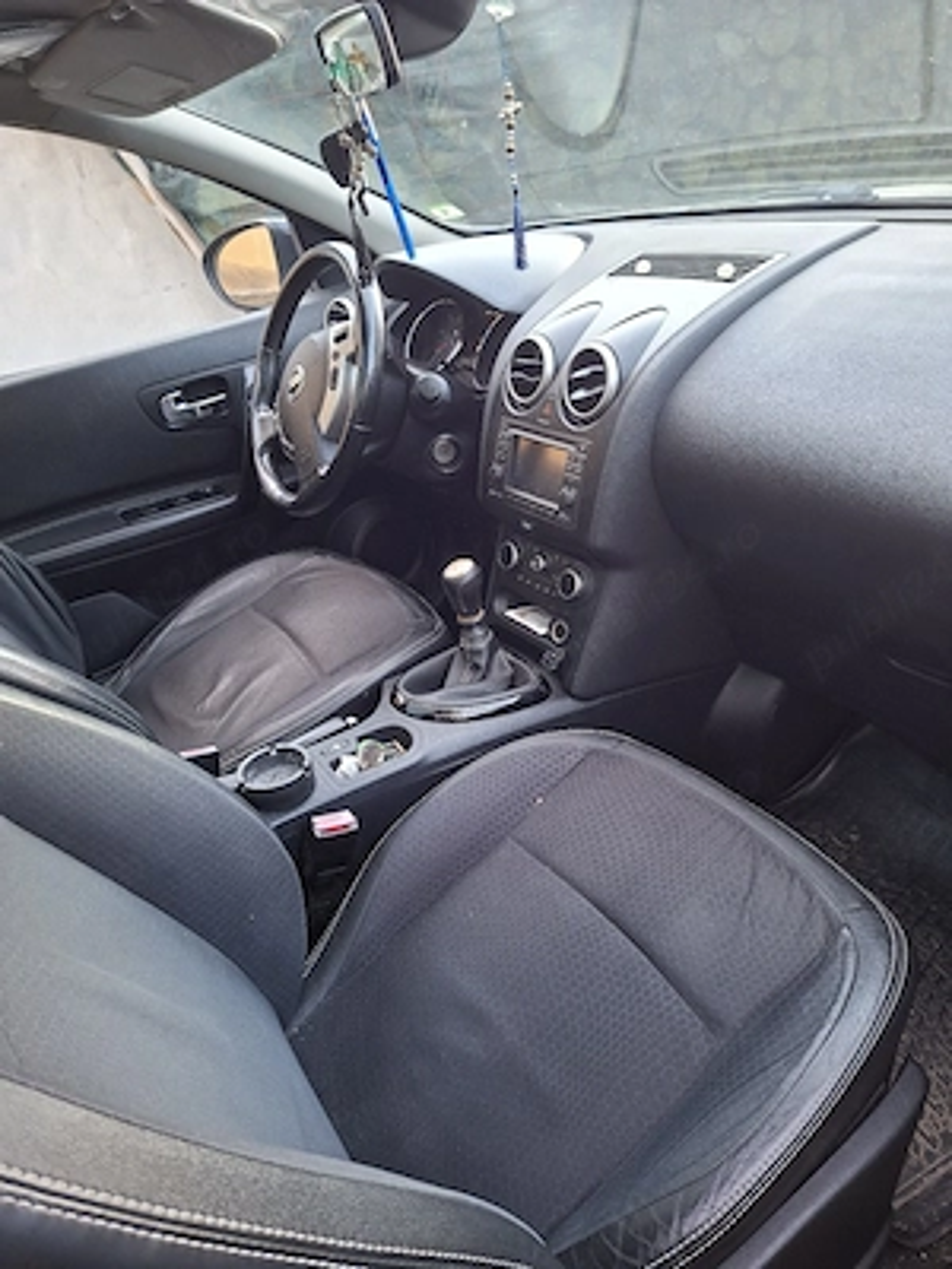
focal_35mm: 23
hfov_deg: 58.9
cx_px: 476
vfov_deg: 73.9
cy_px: 634
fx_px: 843
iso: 400
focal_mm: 5.54
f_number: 1.8
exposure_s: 1/33
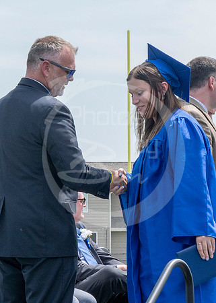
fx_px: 2140
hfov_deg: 5.8
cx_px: -3
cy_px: 167
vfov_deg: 8.1
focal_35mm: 249
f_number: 13
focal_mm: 70
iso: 200
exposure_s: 1/250
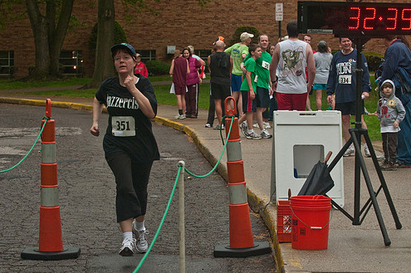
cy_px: 132
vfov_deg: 11.1
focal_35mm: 123
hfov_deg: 16.7
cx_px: 226
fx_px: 1403
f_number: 6.3
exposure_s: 1/400
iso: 1600
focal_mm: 70
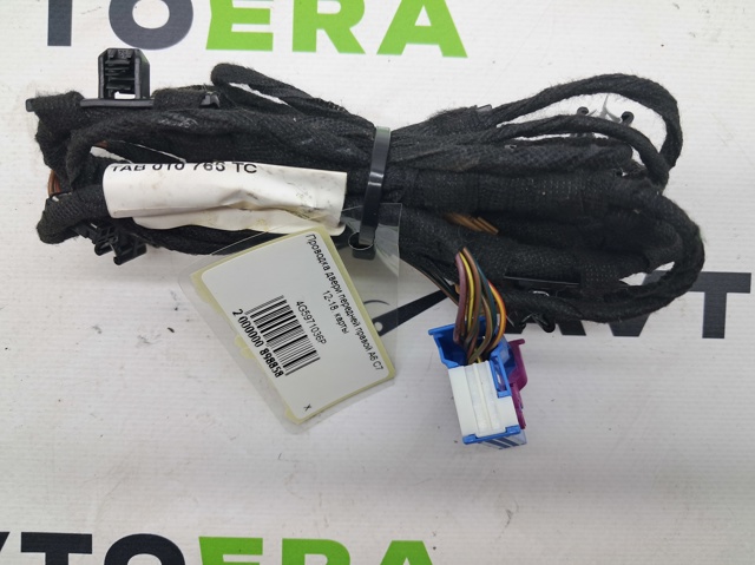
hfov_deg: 65.4
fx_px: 588
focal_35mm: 27
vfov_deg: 51.3
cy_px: 282
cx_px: 378
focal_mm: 4
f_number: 1.8
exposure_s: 1/50
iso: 50
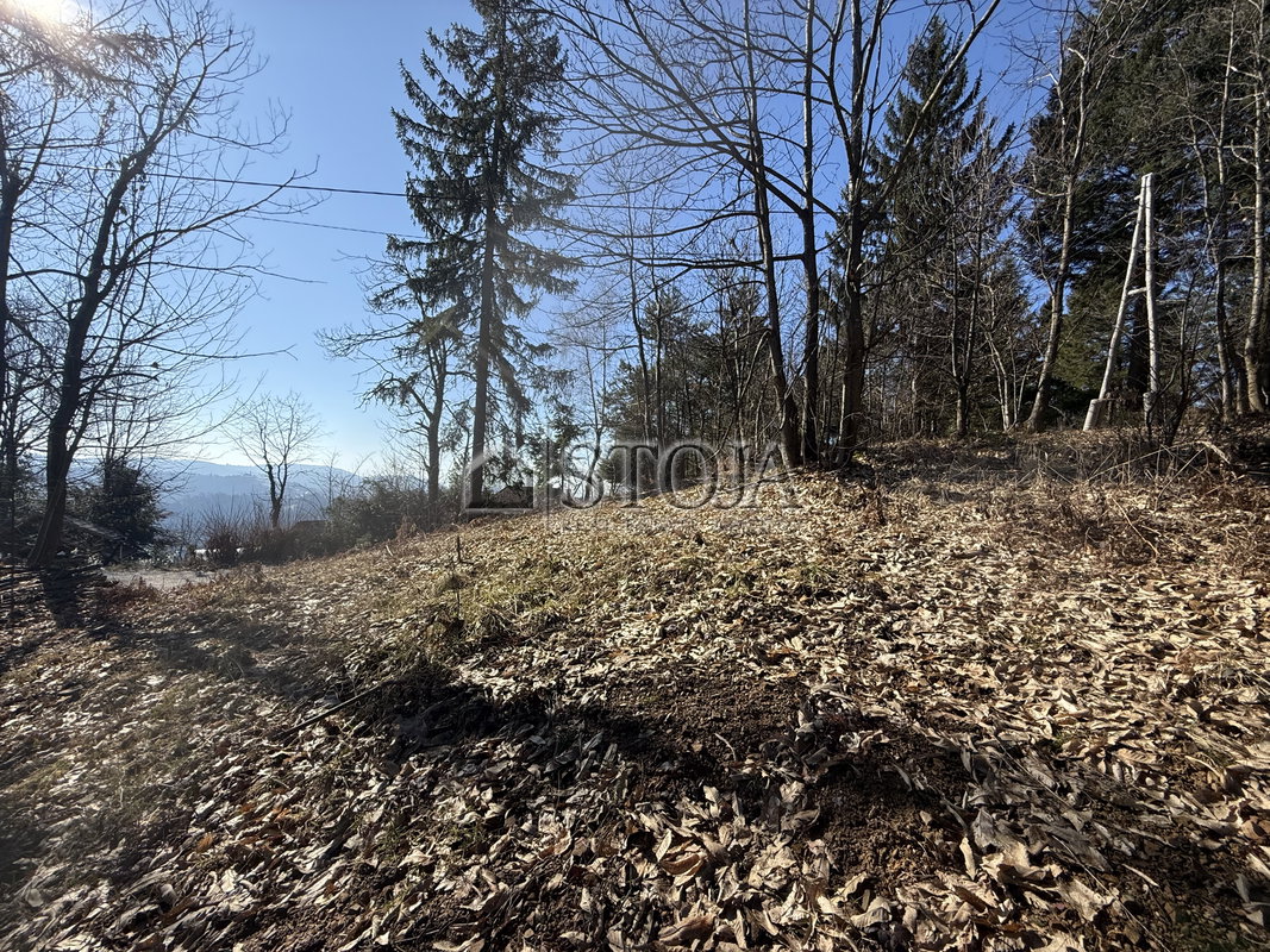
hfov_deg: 102.1
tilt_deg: +2.1
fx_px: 514
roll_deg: -3.2
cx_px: 635
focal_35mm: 14
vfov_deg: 85.7
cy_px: 476
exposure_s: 1/1848
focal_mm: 2.22
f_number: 2.2
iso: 64
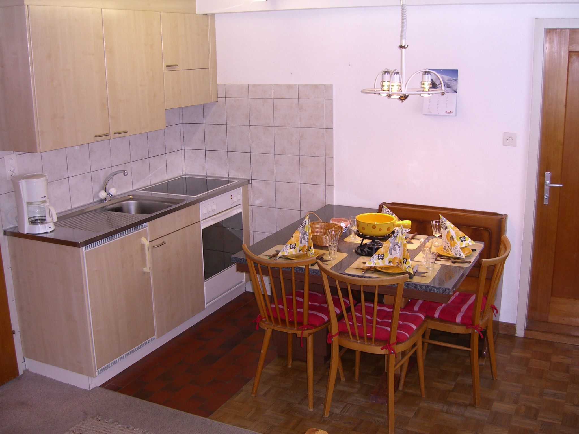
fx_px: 636
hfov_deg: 49.0
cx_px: 290
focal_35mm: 38
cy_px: 217
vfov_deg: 37.7
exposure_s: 1/60
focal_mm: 7.9
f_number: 2.8
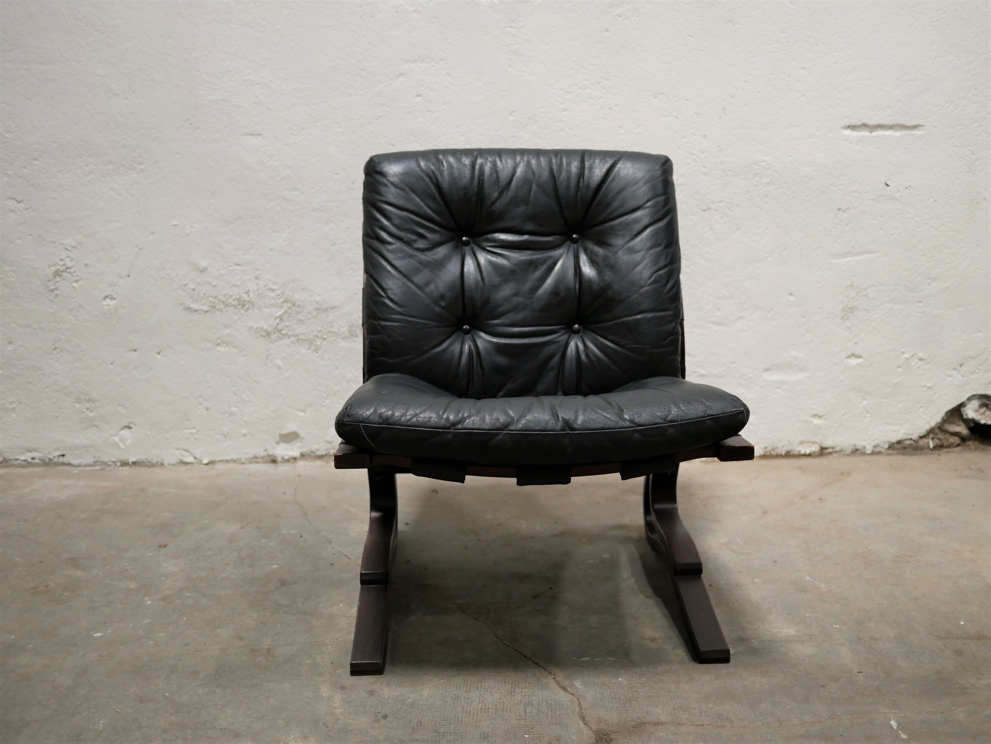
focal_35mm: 40
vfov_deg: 36.0
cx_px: 496
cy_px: 372
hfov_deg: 46.8
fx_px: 1146
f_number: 1.7
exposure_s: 1/60
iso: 320
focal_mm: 20
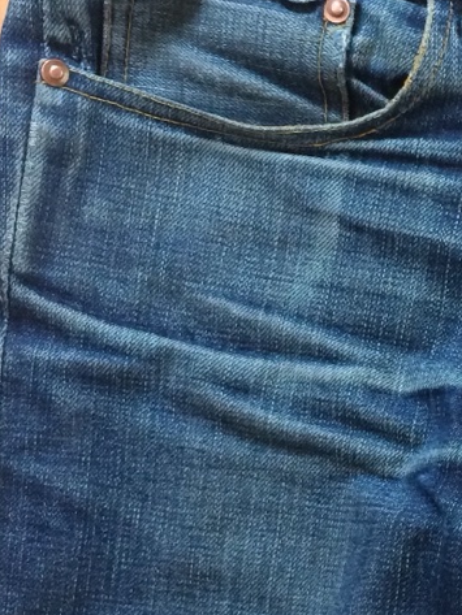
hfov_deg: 15.3
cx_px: 612
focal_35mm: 92
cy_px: 515
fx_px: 1636
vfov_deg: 21.0
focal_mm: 4.15
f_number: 2.2
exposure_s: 1/30
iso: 160
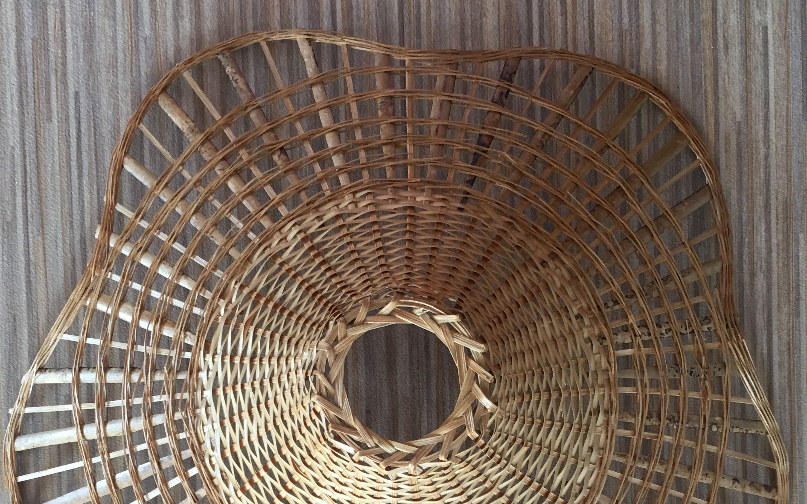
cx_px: 409
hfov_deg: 47.2
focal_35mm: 42
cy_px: 494
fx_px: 924
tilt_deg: -88.3
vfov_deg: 28.8
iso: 64
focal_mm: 4.15
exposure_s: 1/17
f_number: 2.2
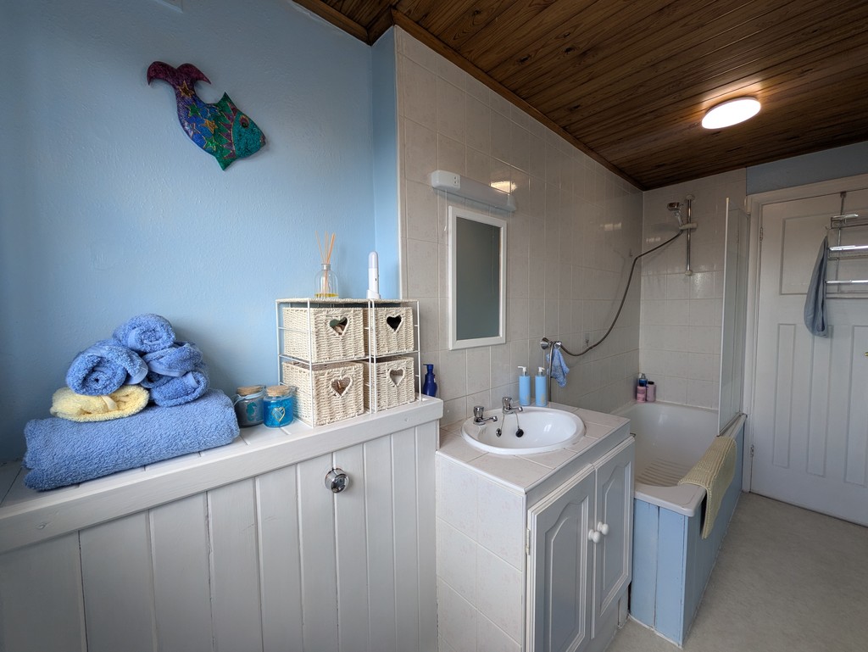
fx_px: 351
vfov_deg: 85.7
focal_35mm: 14
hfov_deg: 102.0
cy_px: 326
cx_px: 434
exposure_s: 1/100
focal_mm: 1.83
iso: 48
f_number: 2.2
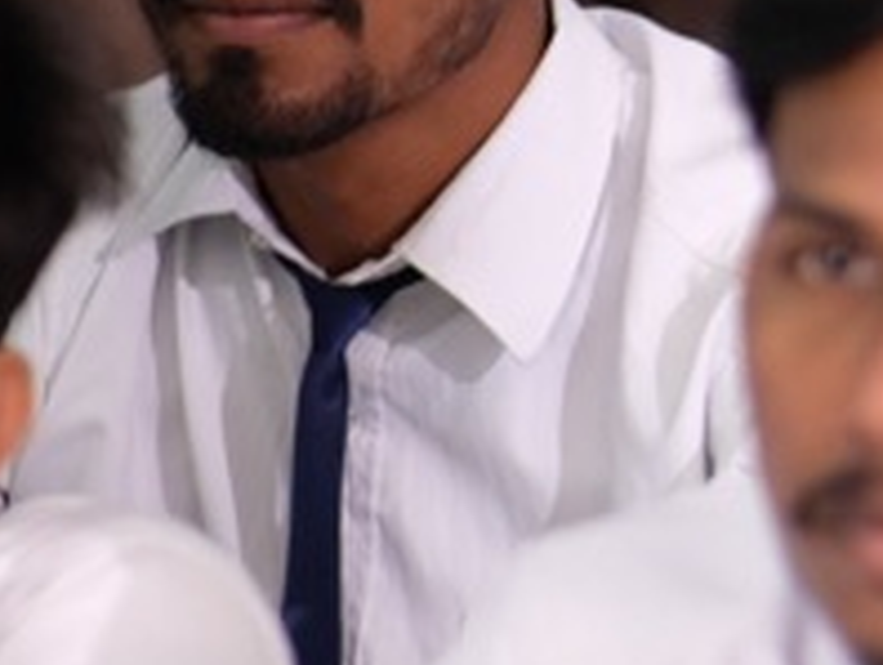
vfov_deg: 2.7
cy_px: 174
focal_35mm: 558
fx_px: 14251
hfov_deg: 3.5
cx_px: 1641
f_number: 1.8
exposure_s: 1/100
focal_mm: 85
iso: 1000
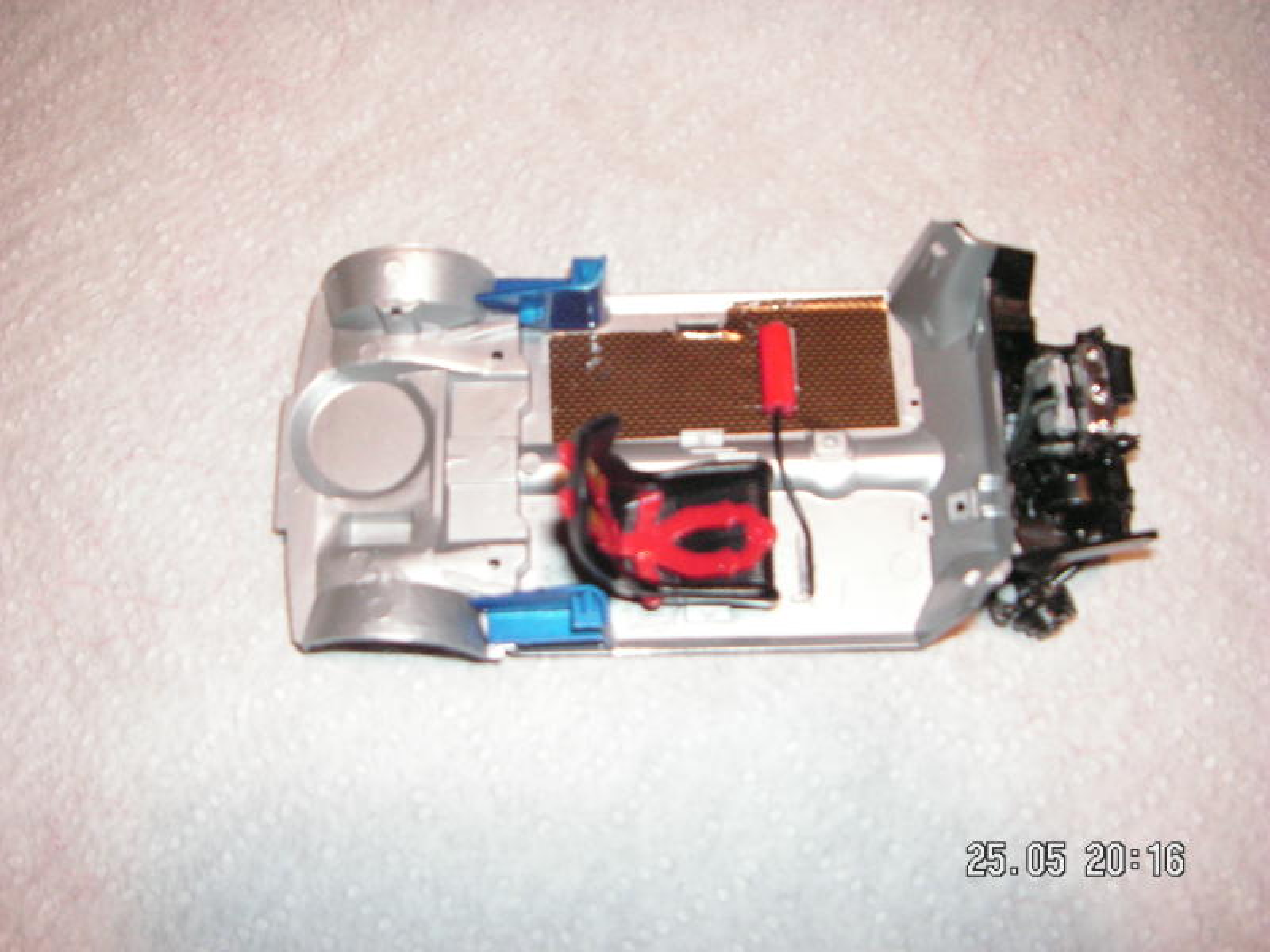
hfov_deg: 49.0
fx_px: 1394
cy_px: 476
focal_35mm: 38
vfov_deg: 37.7
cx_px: 635
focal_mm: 6.3
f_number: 3.3
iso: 160
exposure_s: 1/45
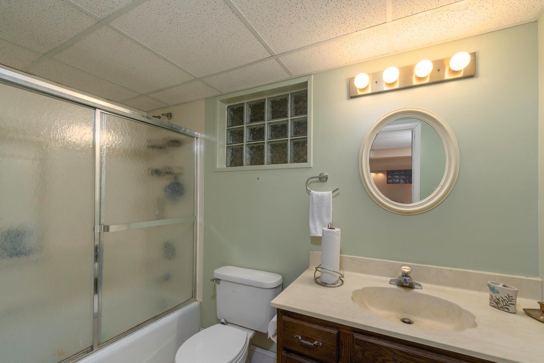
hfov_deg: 100.4
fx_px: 227
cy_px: 190
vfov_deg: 77.3
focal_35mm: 15
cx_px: 278
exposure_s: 1/125
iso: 320
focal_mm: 14
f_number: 10
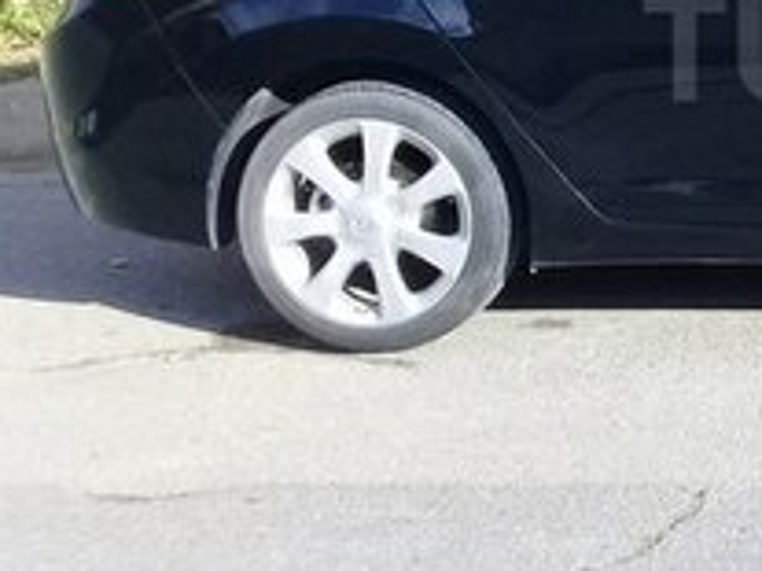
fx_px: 2178
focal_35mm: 99
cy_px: 46
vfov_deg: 14.8
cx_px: 1020
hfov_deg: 18.3
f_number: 2.2
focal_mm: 3.3
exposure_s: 1/427
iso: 50
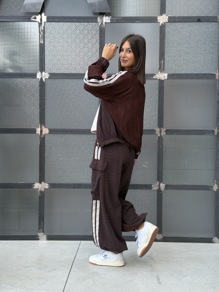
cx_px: 110
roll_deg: -0.2
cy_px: 146
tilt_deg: -1.4
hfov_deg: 30.3
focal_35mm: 48
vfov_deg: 39.7
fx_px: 405
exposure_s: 1/60
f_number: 1.78
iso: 200
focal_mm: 6.76
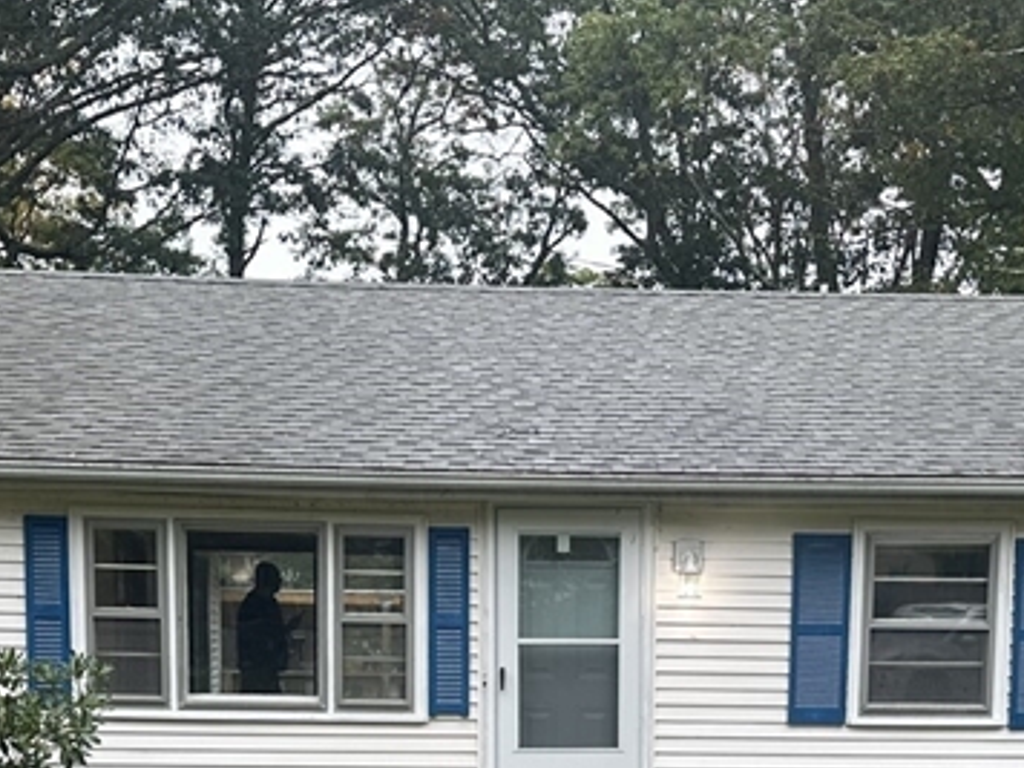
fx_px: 2041
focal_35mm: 69
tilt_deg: -6.7
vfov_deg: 20.2
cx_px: 570
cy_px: 877
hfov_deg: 28.1
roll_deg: -0.9
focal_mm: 6.86
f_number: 1.78
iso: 64
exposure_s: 1/196
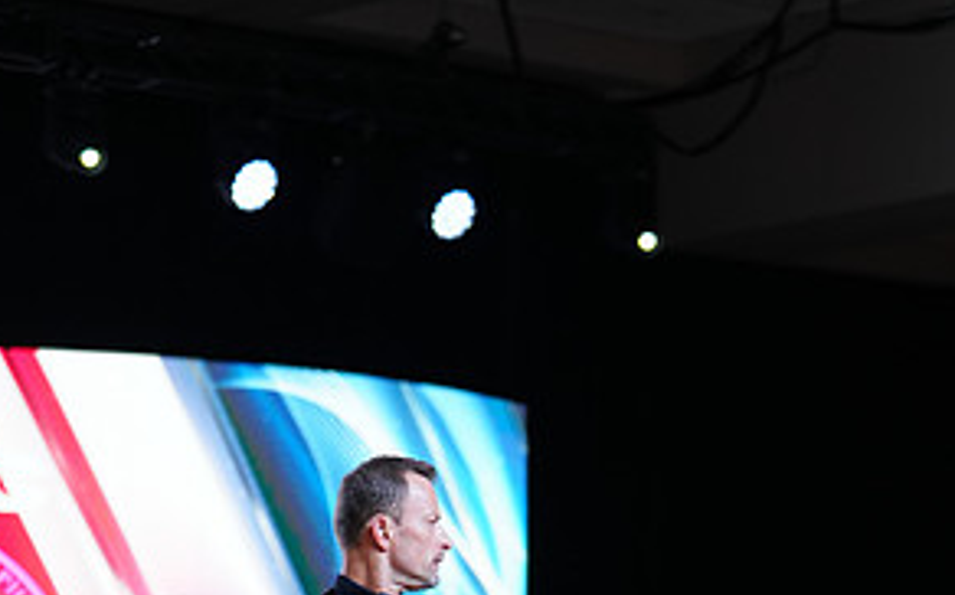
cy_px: 896
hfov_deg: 13.1
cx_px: 610
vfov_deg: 8.0
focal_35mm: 160
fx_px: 4161
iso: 500
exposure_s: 1/500
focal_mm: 79
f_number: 2.8
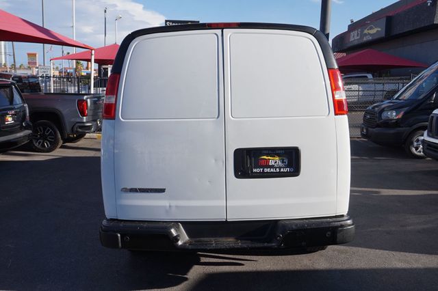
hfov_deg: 59.5
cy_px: 146
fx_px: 383
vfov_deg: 41.7
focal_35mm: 32
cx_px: 219
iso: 100
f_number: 11
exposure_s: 1/125
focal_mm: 21
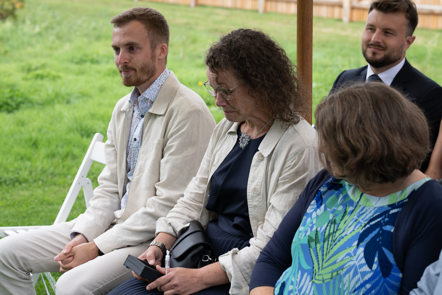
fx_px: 1044
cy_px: 148
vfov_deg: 16.1
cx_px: 221
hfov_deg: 23.9
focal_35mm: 85
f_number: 5.6
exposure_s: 1/160
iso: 160
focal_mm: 85
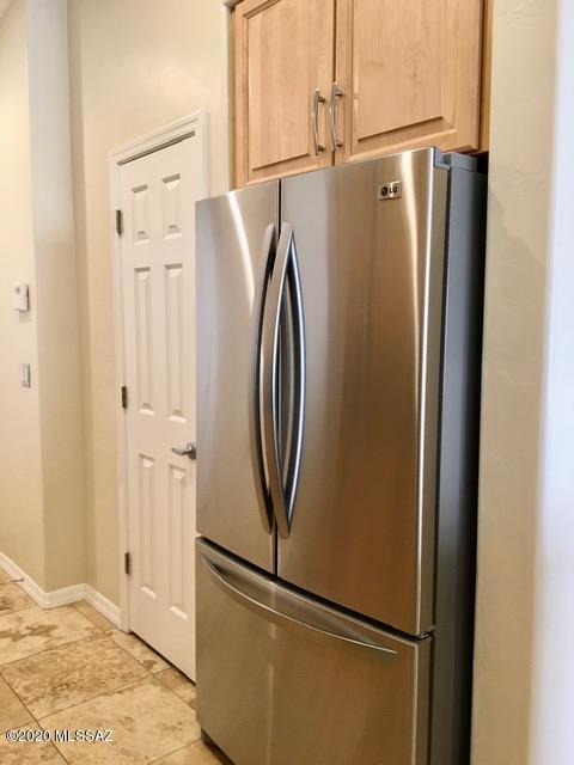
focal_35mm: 29
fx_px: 641
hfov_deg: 48.2
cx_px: 287
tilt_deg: -6.2
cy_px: 382
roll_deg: -0.7
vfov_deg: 61.7
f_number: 2.2
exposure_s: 1/30
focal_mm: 4.15
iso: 100
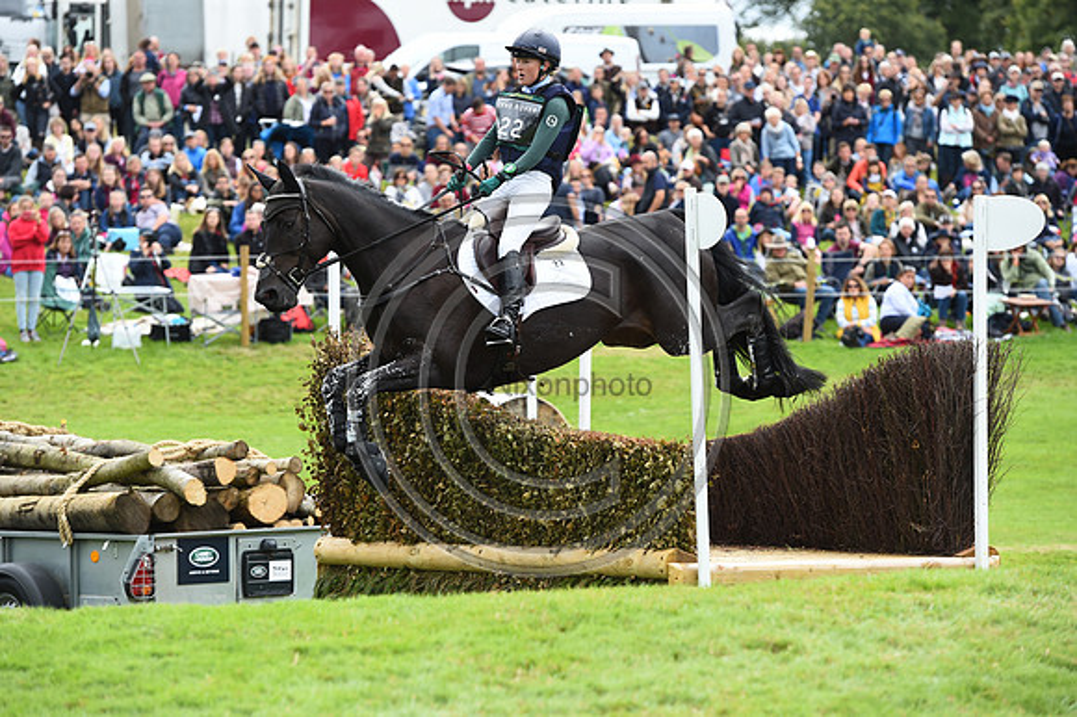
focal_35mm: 165
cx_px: 538
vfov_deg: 8.3
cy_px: 358
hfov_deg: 12.5
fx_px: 4933
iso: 900
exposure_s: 1/1250
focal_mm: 165
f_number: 5.6
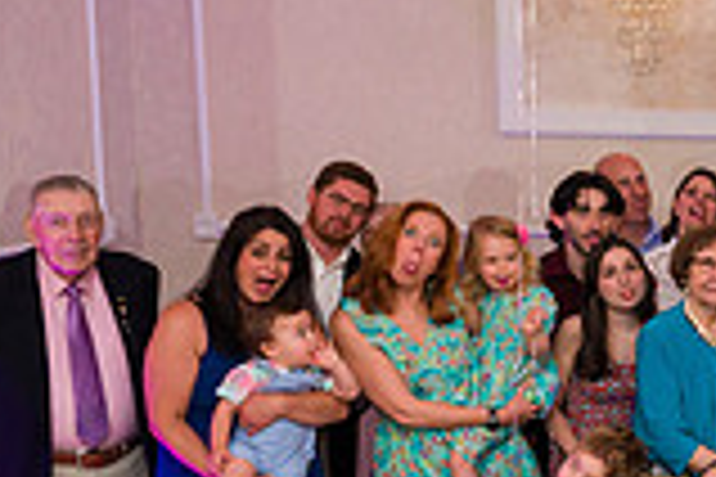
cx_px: 1126
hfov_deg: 18.6
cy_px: 315
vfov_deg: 14.4
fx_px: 1889
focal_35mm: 95
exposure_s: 1/200
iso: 1250
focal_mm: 26
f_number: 5
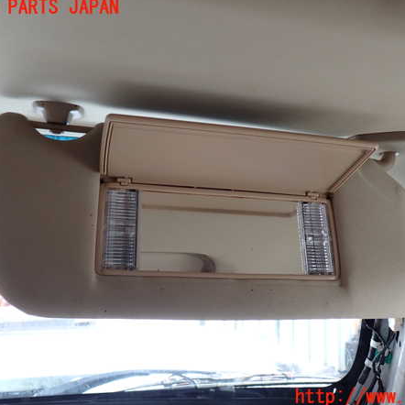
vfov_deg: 46.0
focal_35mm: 36
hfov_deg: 46.0
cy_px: 202
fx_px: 477
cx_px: 227
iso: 160
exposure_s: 1/60
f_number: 2.3
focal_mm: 5.4
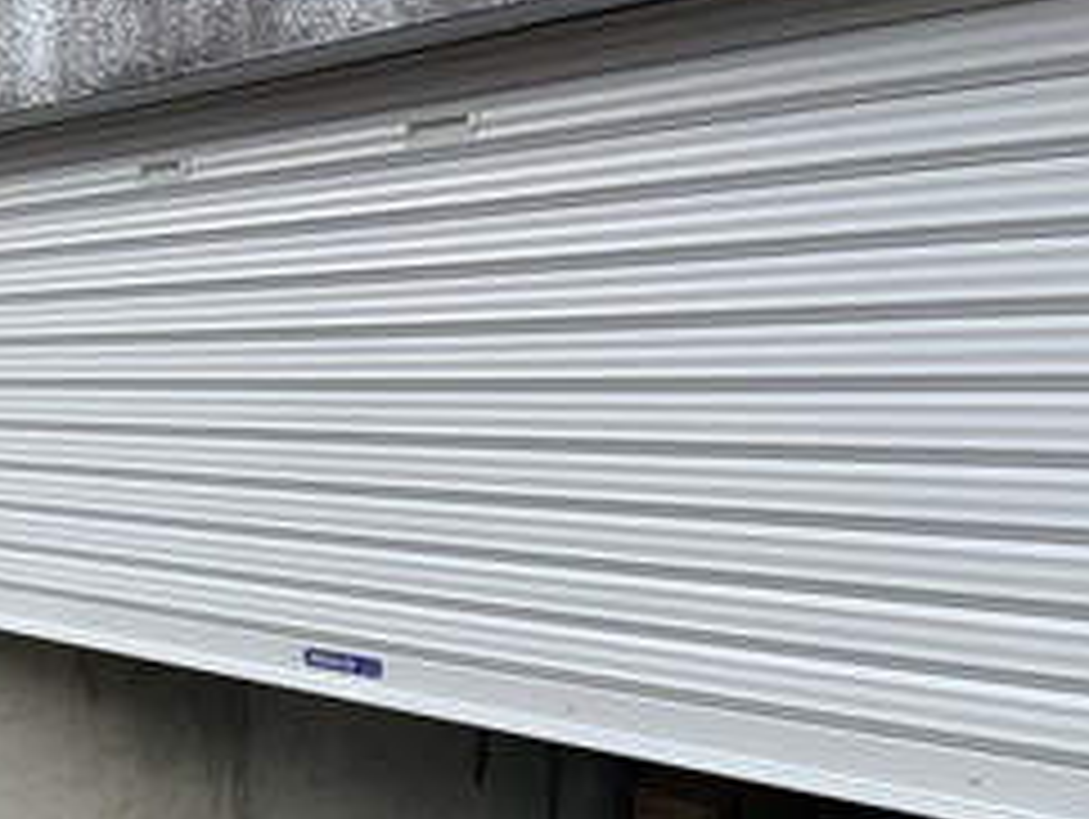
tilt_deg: -9.6
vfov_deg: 26.2
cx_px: 464
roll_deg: -0.1
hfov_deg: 35.4
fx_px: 1700
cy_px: 729
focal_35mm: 54
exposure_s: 1/442
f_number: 1.8
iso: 16
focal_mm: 3
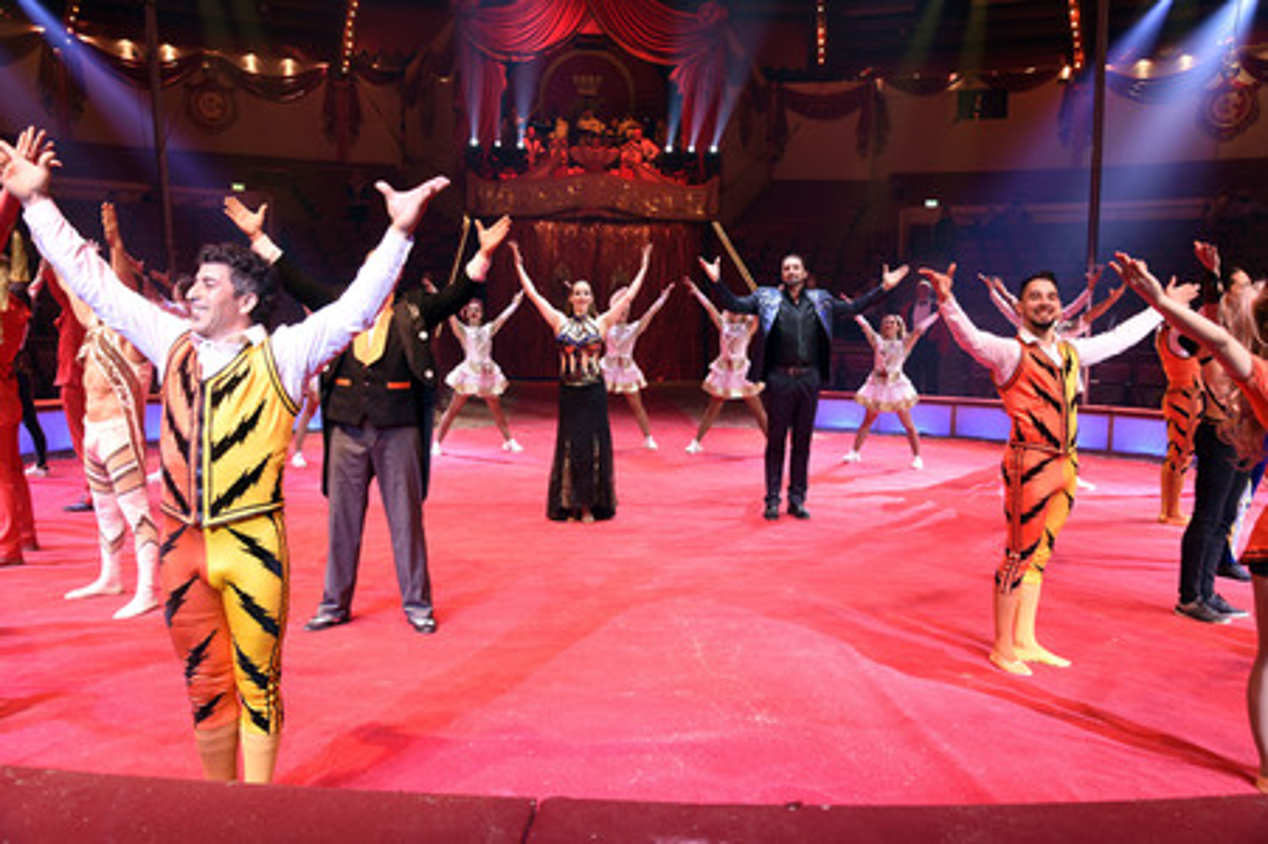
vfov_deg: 41.1
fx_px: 1126
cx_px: 634
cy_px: 422
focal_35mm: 32
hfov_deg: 58.8
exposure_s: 1/60
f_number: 6.3
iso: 1250
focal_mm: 32
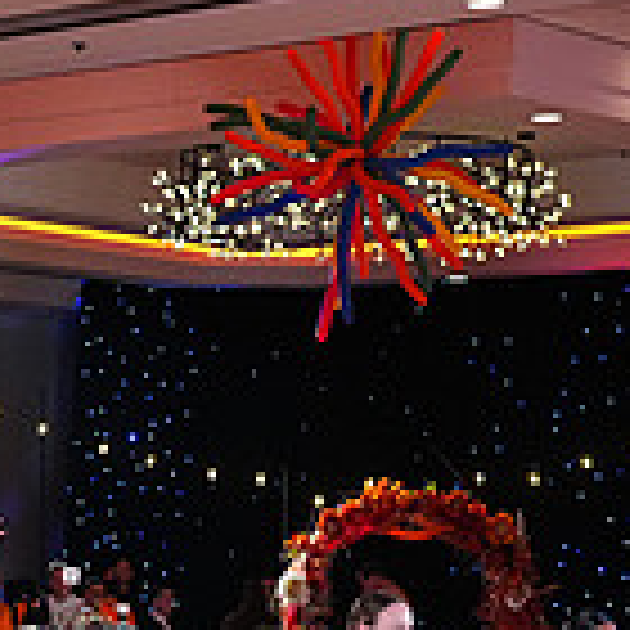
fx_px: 2965
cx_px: -126
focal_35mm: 144
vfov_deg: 11.8
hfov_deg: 11.9
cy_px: 839
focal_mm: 41
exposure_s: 1/400
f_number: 5.6
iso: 5000
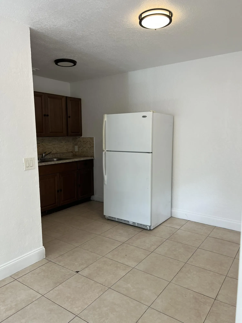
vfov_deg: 67.3
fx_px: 242
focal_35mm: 26
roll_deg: +0.1
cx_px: 121
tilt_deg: -6.0
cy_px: 162
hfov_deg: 53.1
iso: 50
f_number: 1.5
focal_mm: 5.7
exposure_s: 1/120
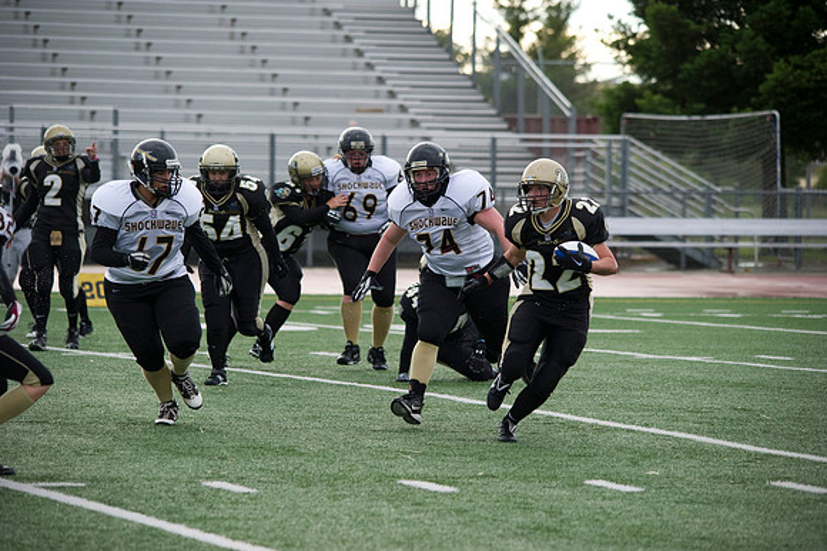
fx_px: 5740
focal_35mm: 250
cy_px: 276
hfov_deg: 8.2
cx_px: 414
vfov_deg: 5.5
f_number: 5.6
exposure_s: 1/1000
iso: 1100
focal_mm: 250
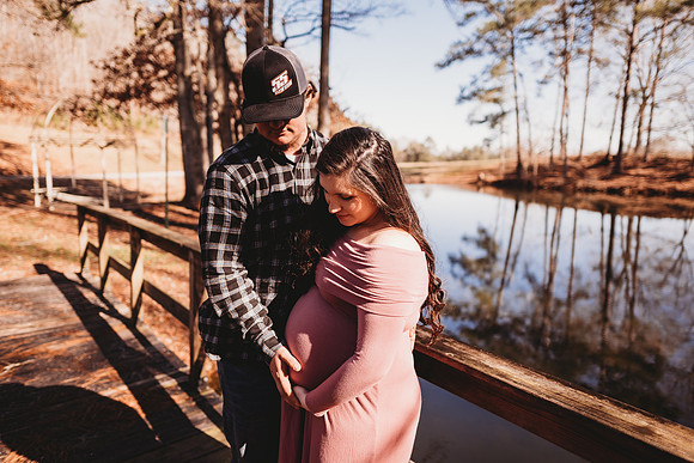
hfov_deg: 73.7
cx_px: 347
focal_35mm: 24
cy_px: 232
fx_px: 463
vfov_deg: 53.2
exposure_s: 1/1250
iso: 100
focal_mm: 24
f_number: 2.2
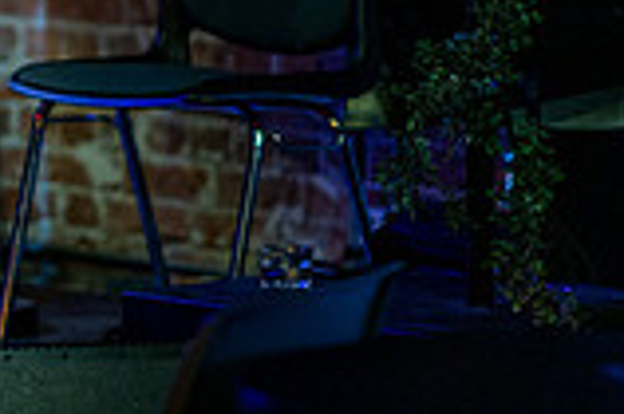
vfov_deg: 4.4
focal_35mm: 313
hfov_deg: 6.5
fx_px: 5420
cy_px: -191
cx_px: -296
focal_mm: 85
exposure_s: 1/200
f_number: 1.4
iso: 1000
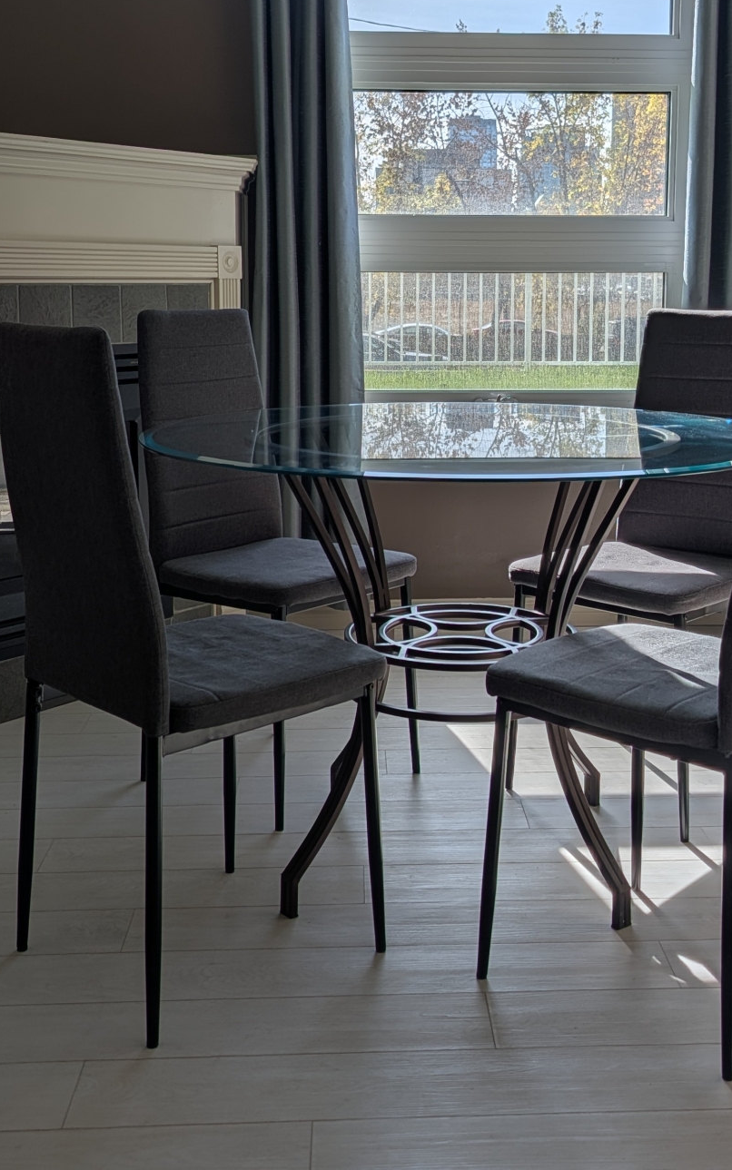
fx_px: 1340
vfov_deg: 46.5
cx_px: 423
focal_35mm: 42
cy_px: 399
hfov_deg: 30.5
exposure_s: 1/6061
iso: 19
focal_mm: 6.9
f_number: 1.68
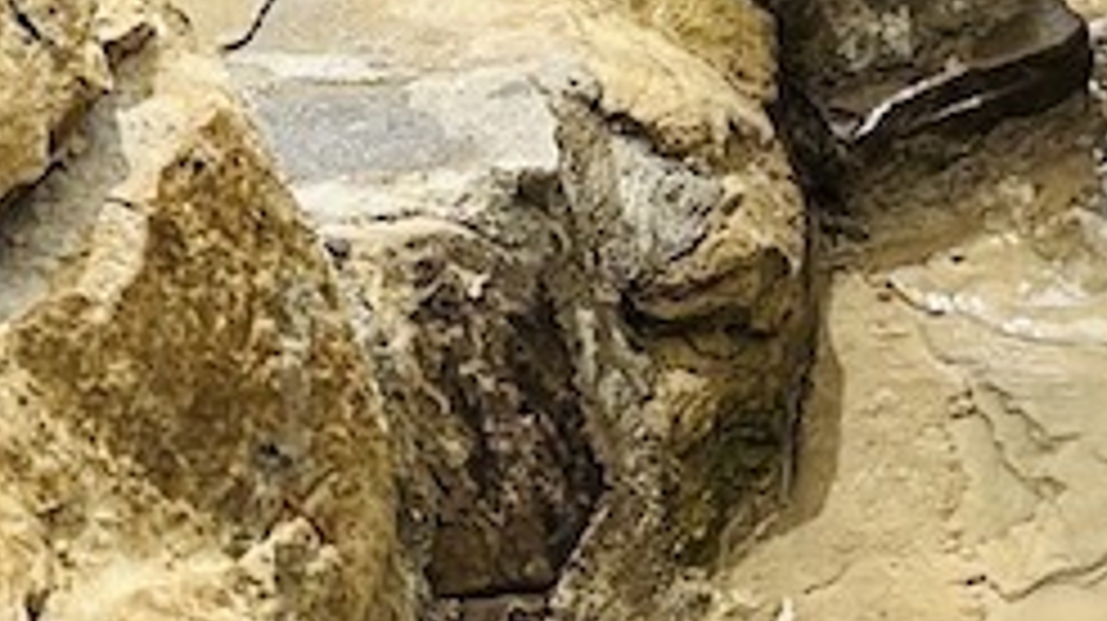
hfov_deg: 14.4
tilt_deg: -15.8
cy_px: -765
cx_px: 1318
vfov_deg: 7.9
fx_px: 4253
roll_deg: +1.3
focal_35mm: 145
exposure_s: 1/5587
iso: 50
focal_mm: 5.7
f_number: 1.5
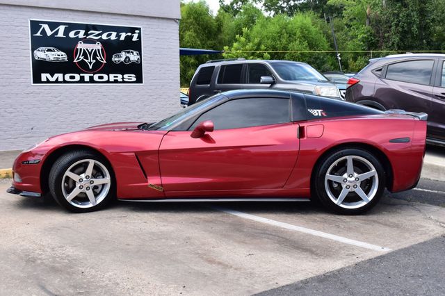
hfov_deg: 43.6
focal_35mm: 45
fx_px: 556
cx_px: 222
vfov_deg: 29.8
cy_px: 148
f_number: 10
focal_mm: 30
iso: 400
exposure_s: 1/250
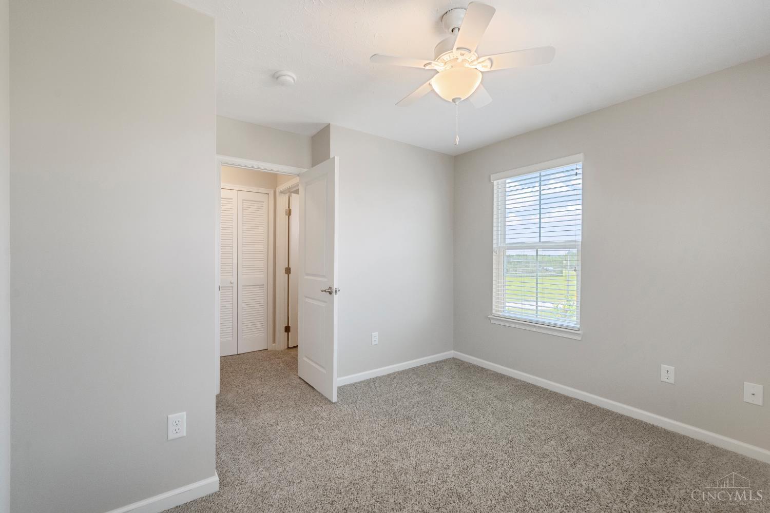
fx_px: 321
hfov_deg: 100.4
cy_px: 256
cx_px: 385
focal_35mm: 15
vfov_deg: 77.3
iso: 400
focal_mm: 10
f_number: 11
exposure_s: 1/15
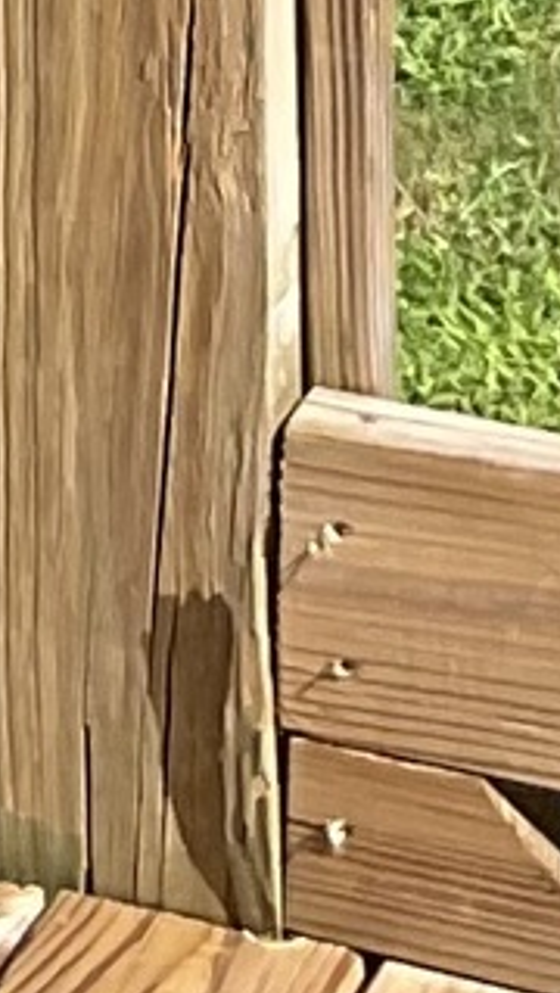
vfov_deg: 6.5
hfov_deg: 4.0
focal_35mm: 304
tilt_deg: -13.2
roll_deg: -0.8
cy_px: -1874
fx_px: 8006
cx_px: 40
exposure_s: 1/929
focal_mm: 3
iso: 16
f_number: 1.8
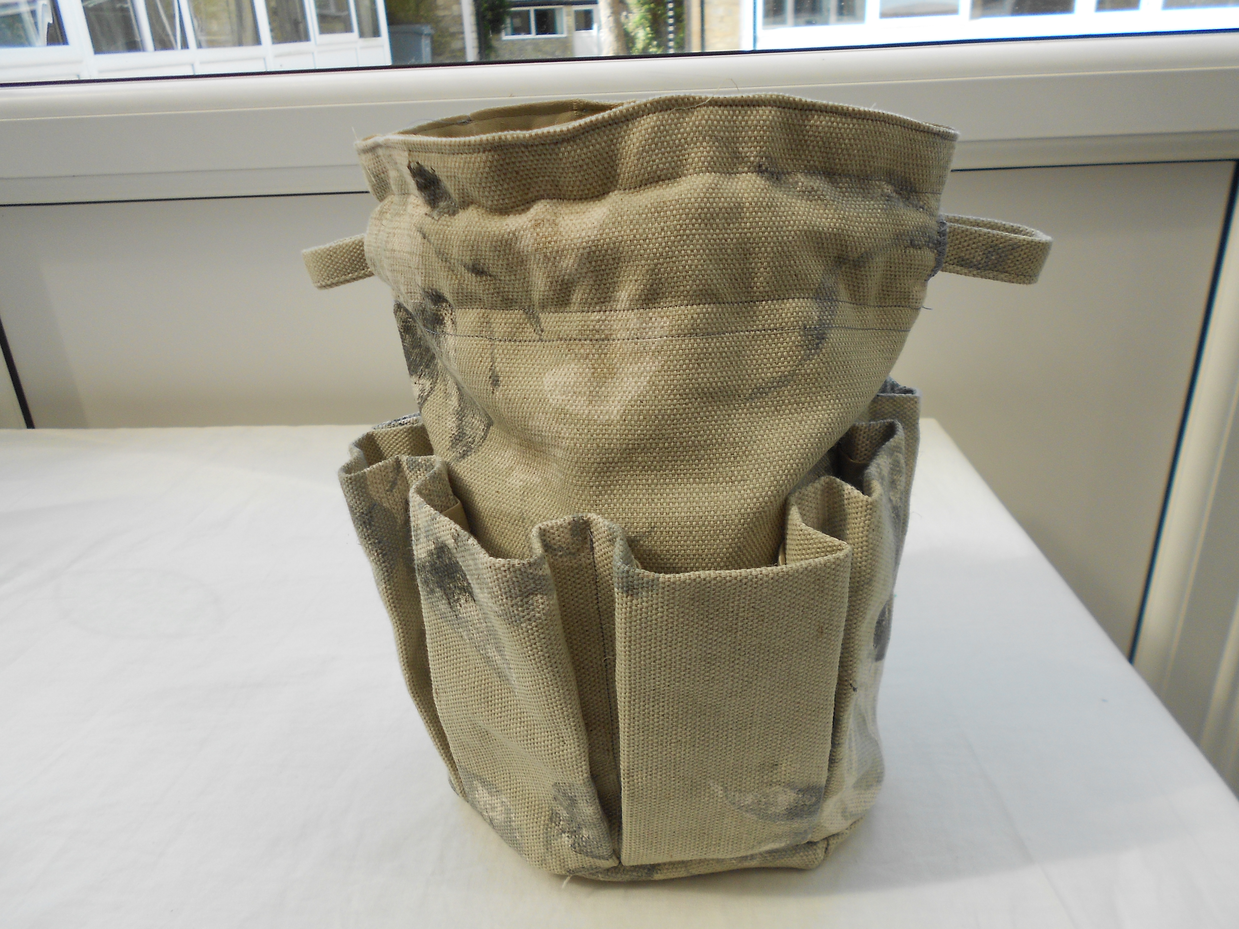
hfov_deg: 67.3
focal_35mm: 26
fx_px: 931
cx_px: 620
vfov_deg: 53.1
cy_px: 464
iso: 80
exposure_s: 1/250
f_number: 3.2
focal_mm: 4.6
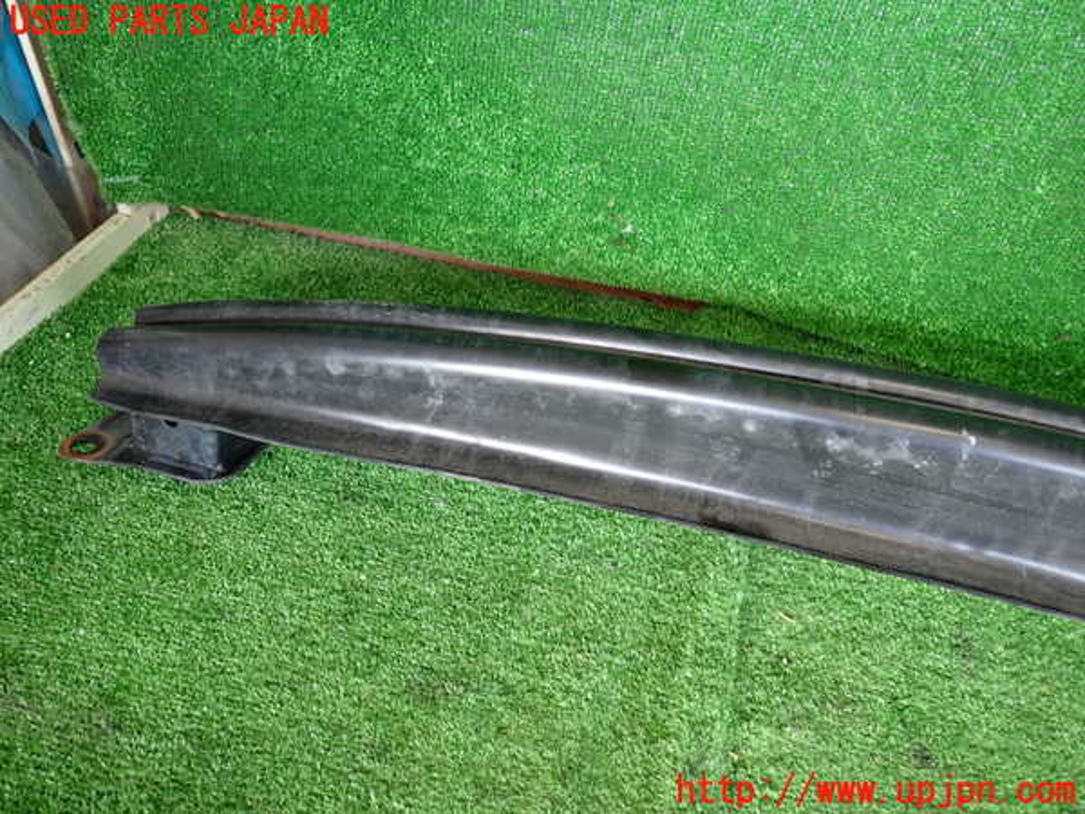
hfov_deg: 69.4
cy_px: 407
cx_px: 542
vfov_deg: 54.9
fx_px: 784
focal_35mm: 25
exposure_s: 1/50
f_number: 2
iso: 200
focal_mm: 4.5
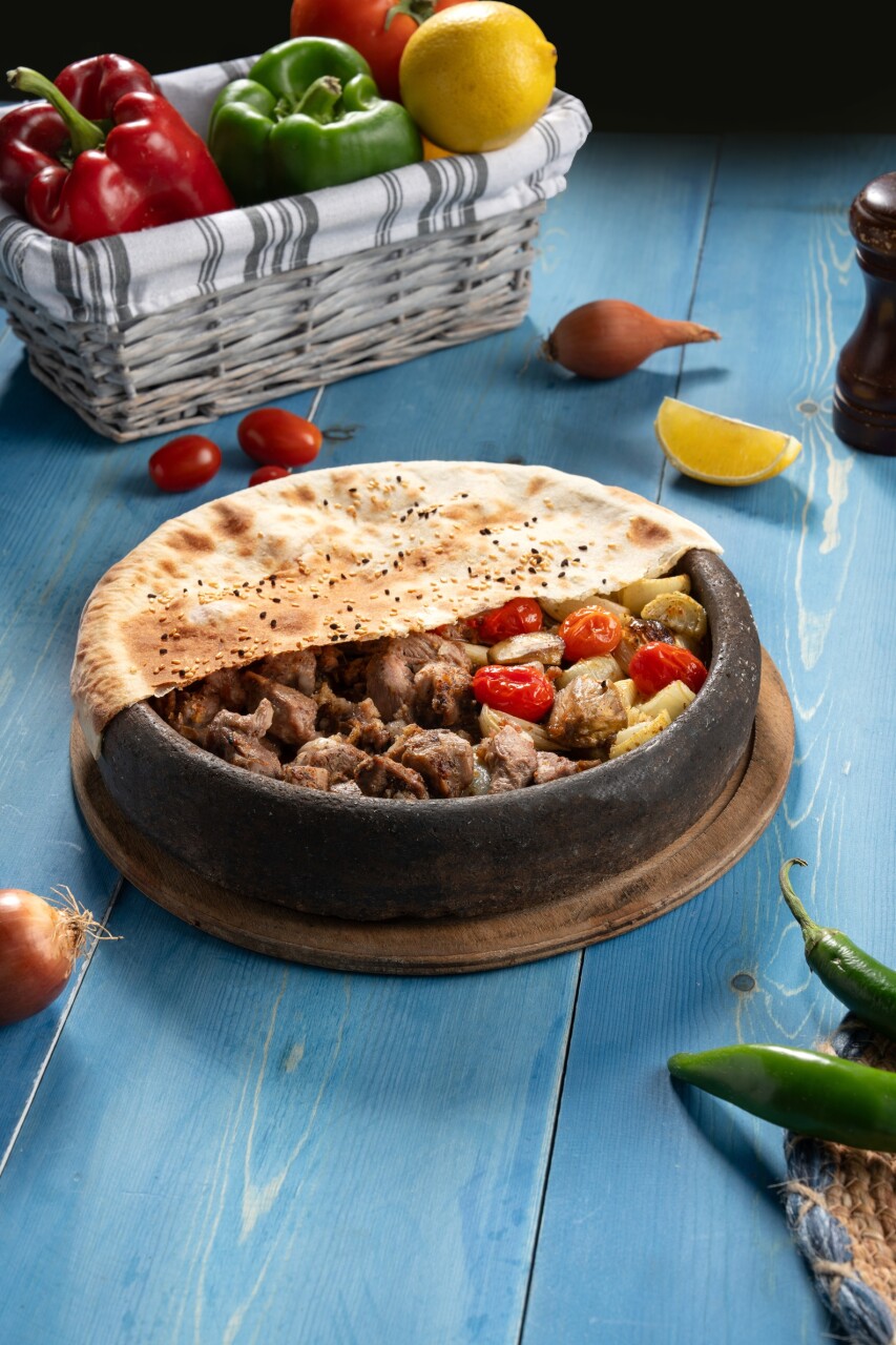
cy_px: 672
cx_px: 448
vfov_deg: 31.0
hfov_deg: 20.9
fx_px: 2427
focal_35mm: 65
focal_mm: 65
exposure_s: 1/100
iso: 200
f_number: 13
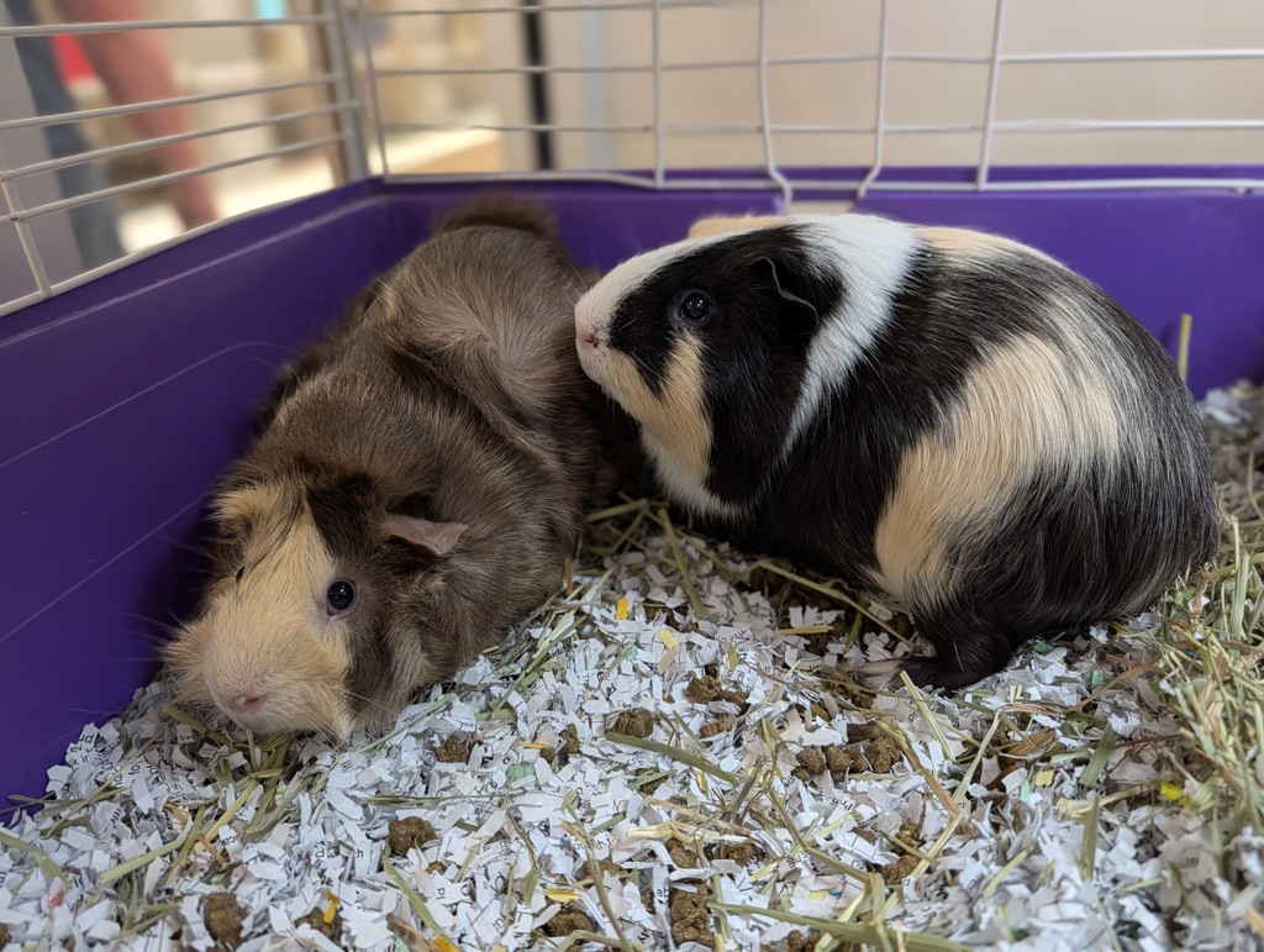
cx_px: 632
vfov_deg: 56.9
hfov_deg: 71.5
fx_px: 878
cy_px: 476
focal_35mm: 24
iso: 538
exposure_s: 1/120
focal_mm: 6.9
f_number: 1.68
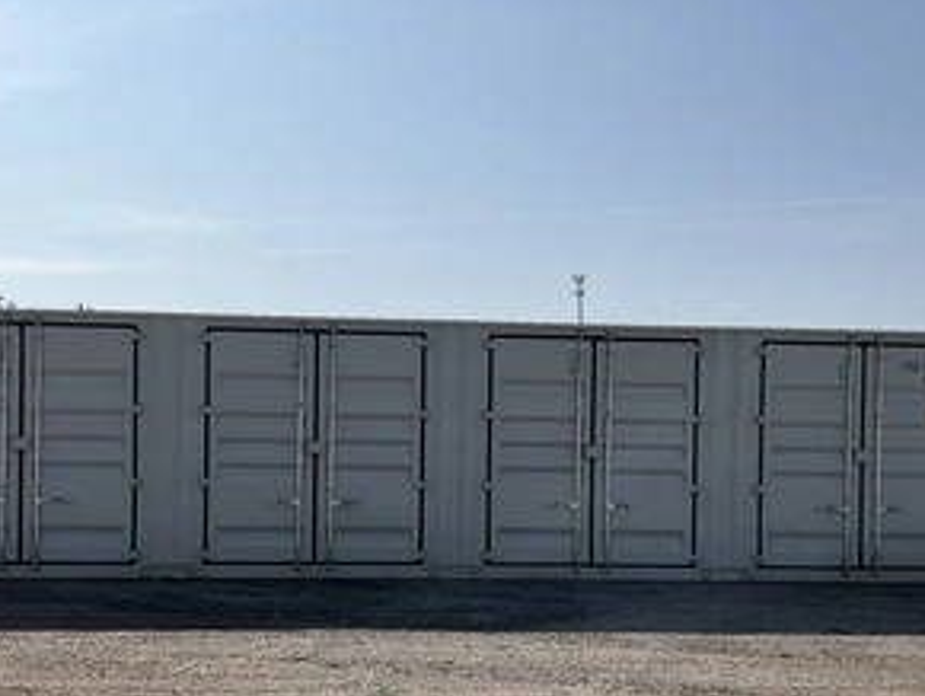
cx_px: 453
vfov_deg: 35.7
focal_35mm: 40
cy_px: 447
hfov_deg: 46.8
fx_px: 1070
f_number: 1.8
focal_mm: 3
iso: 25
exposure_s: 1/4405
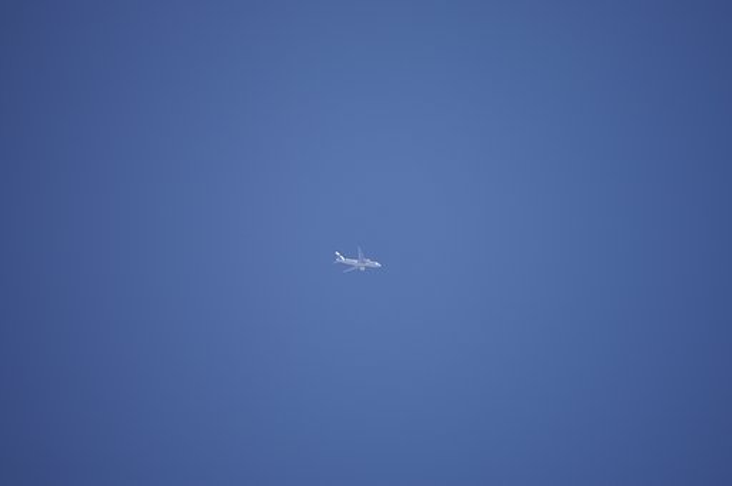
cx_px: 366
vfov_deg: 1.8
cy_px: 243
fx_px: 15231
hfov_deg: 2.8
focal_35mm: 750
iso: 100
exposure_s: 1/800
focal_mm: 500
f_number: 8
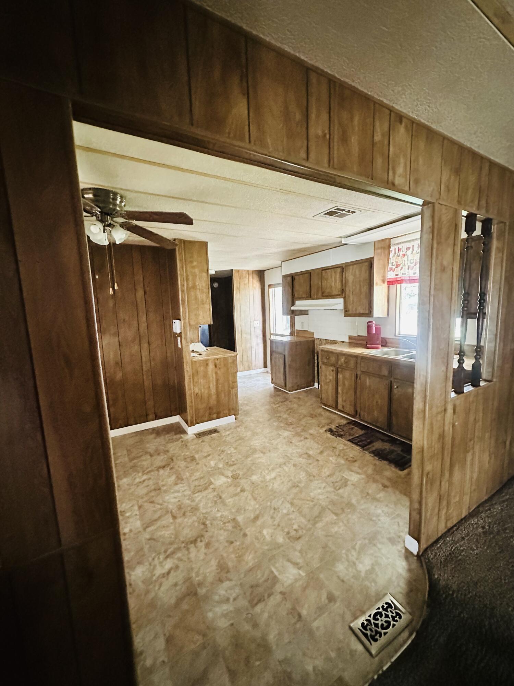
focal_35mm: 14
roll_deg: -0.9
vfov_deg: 102.1
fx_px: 277
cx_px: 257
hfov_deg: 85.7
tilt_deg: -7.2
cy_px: 343
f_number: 2.2
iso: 1250
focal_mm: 2.22
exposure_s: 1/53
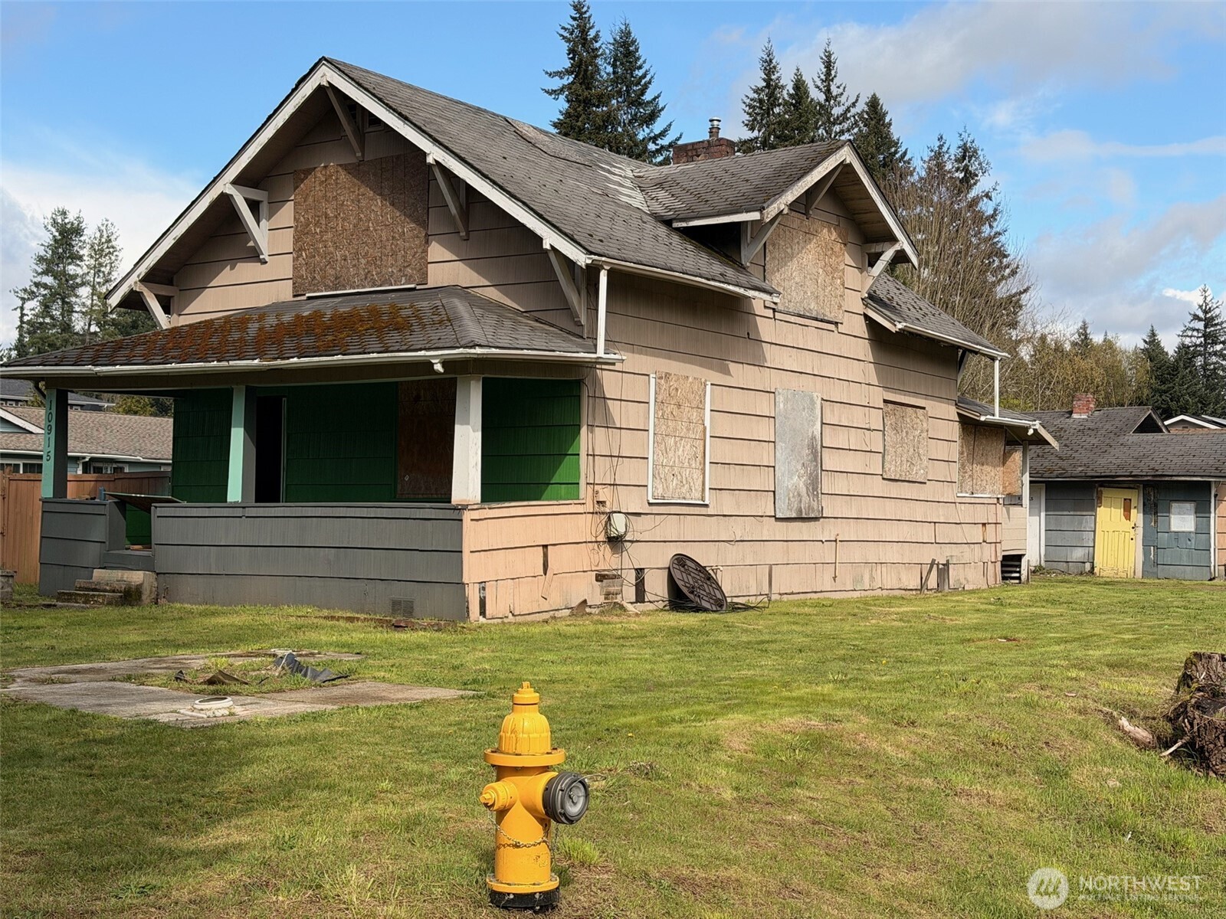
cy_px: 460
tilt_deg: +2.1
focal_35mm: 48
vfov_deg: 30.3
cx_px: 613
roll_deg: -1.0
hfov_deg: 39.7
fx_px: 1700
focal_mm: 6.76
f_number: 1.78
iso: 80
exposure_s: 1/3891
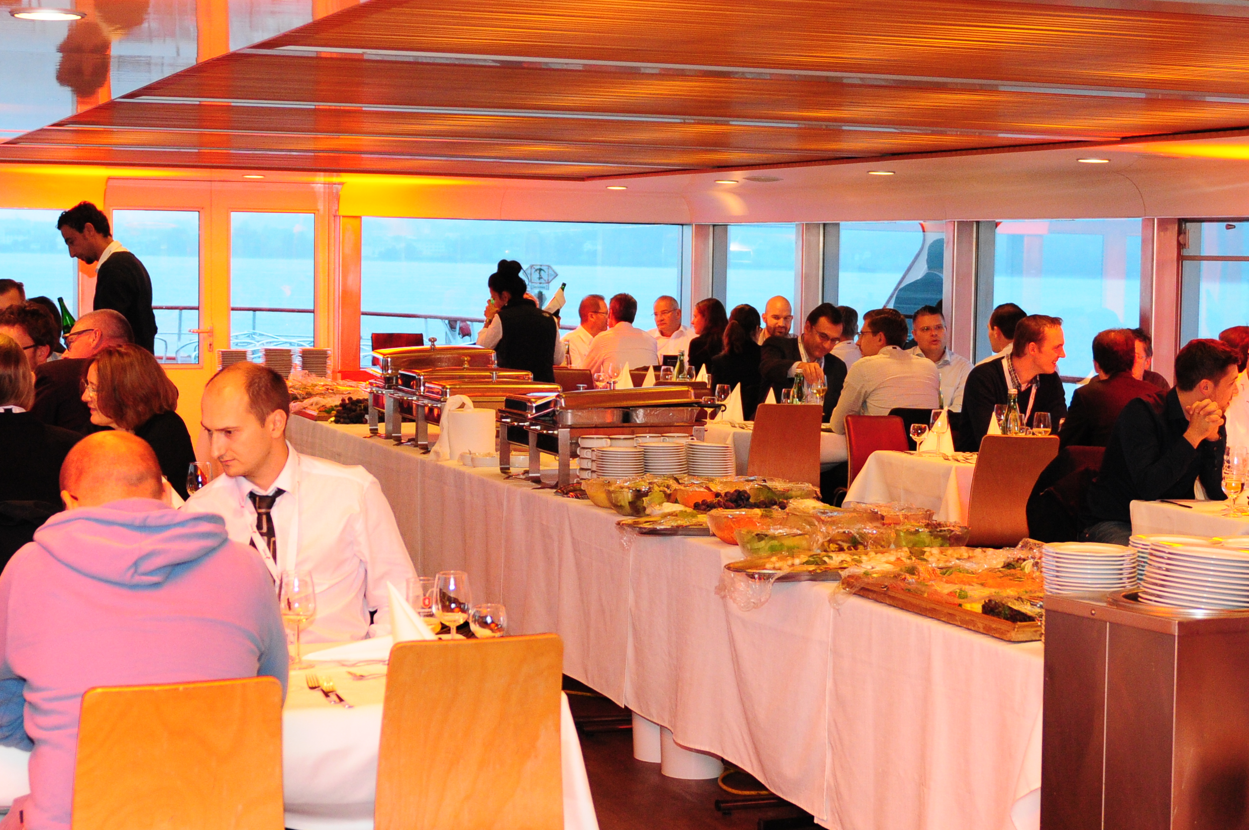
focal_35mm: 69
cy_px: 418
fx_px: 2386
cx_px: 641
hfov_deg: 29.3
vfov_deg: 19.7
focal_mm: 27
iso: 800
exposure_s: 1/60
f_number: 2.8
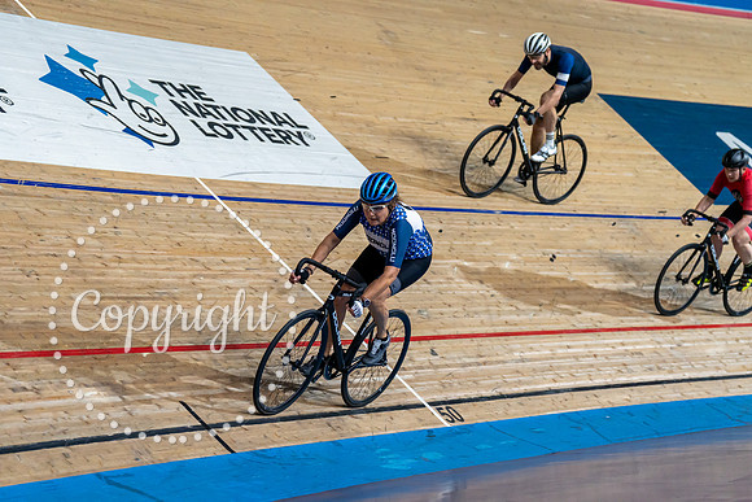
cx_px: 376
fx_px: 1839
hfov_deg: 23.1
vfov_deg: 15.5
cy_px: 251
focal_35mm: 88
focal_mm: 88
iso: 3200
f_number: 2.8
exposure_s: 1/1000
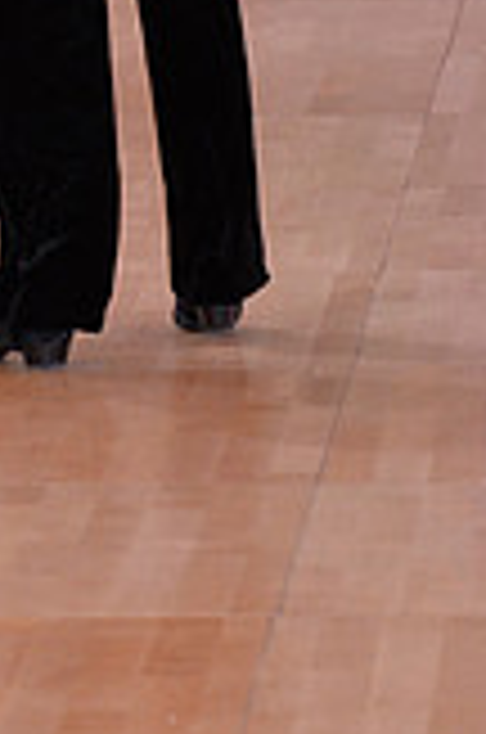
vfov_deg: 4.3
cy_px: -383
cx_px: -218
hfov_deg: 2.8
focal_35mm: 481
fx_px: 9781
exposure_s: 1/250
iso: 2000
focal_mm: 135
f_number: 5.6
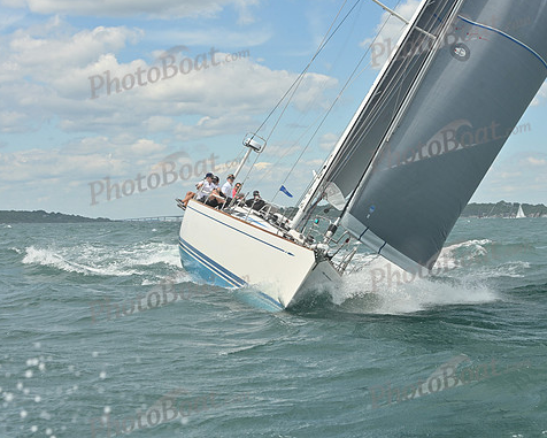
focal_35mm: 80
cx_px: 310
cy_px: 219
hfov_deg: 23.8
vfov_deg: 19.2
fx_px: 1295
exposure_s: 1/1250
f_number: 8
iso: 250
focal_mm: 70
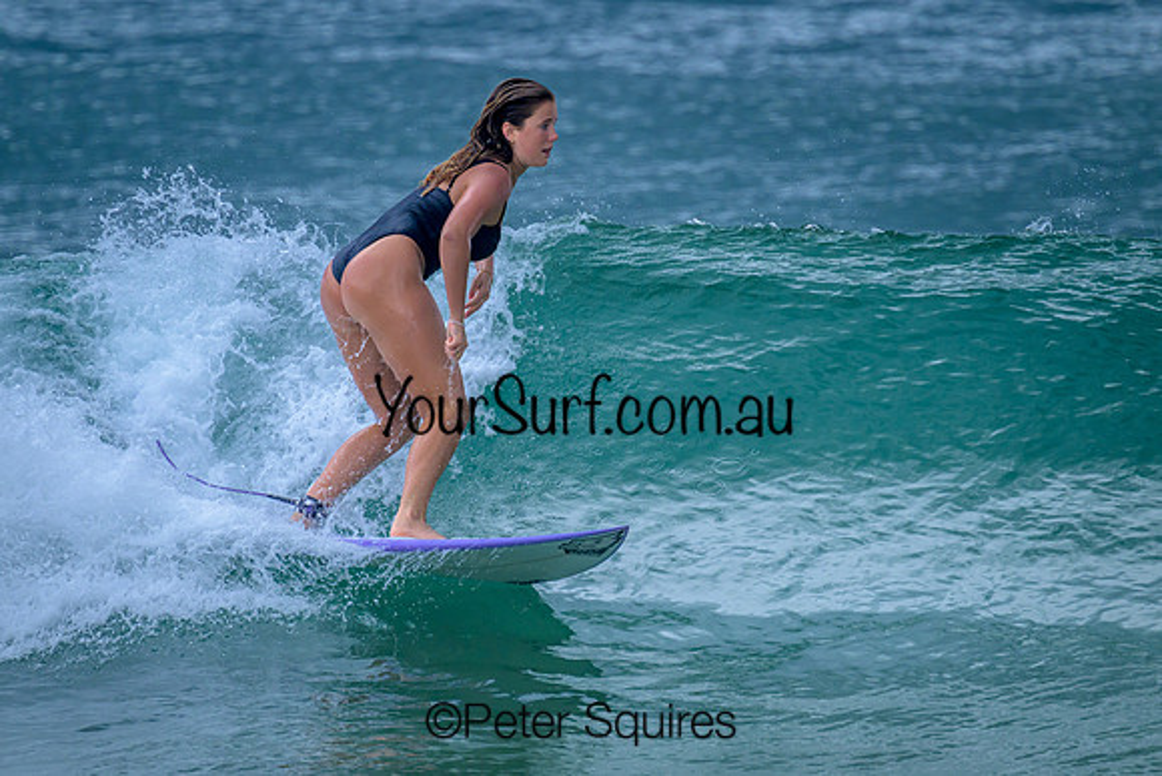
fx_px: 21820
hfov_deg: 3.1
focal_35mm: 676
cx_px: 584
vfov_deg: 2.0
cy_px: 378
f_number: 8
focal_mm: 560
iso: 1100
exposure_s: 1/2000
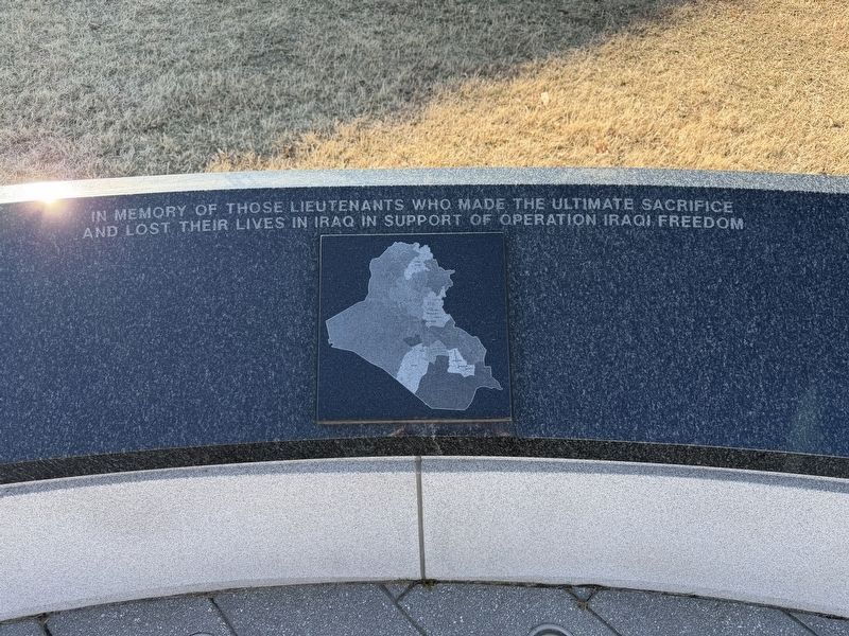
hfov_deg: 71.6
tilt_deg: -42.5
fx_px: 589
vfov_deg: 56.8
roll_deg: +1.6
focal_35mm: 24
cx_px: 424
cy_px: 318
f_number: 1.78
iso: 80
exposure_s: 1/858
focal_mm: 6.76
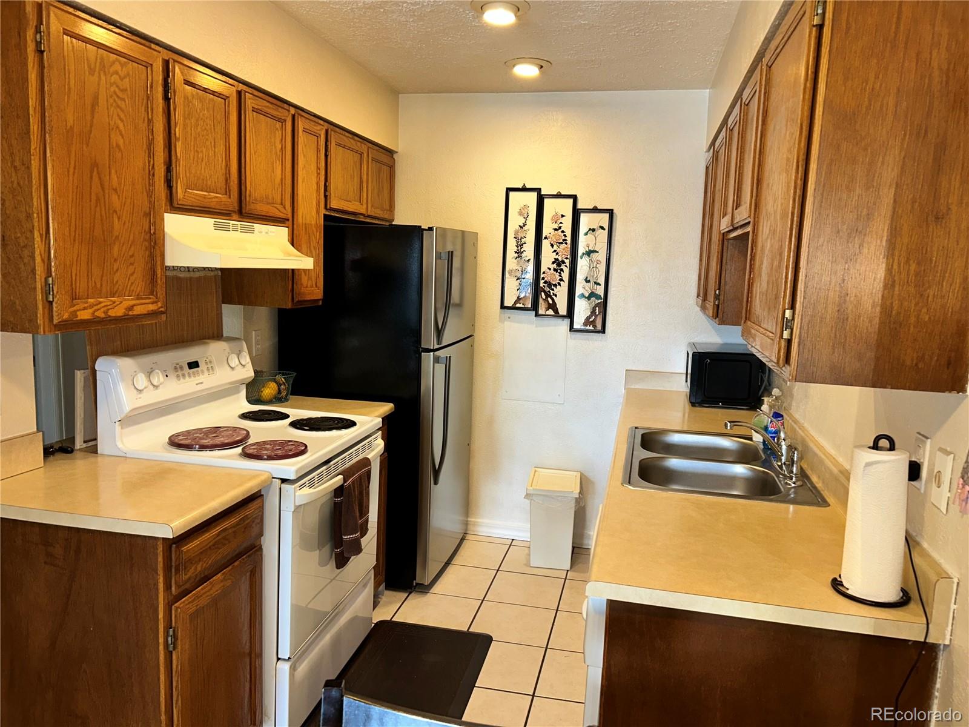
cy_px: 364
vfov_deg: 53.1
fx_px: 728
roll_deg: -2.2
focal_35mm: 26
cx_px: 484
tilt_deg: -8.8
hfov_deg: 67.3
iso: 64
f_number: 1.5
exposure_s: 1/23
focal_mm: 5.7
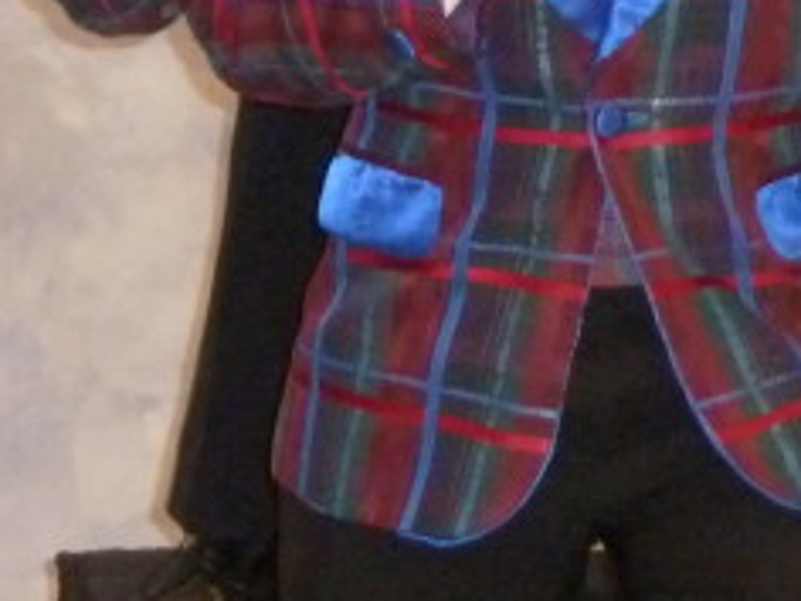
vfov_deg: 7.5
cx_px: 509
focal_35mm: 191
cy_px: -506
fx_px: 4420
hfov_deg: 10.3
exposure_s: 1/30
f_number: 3.7
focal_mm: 7.3
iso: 500
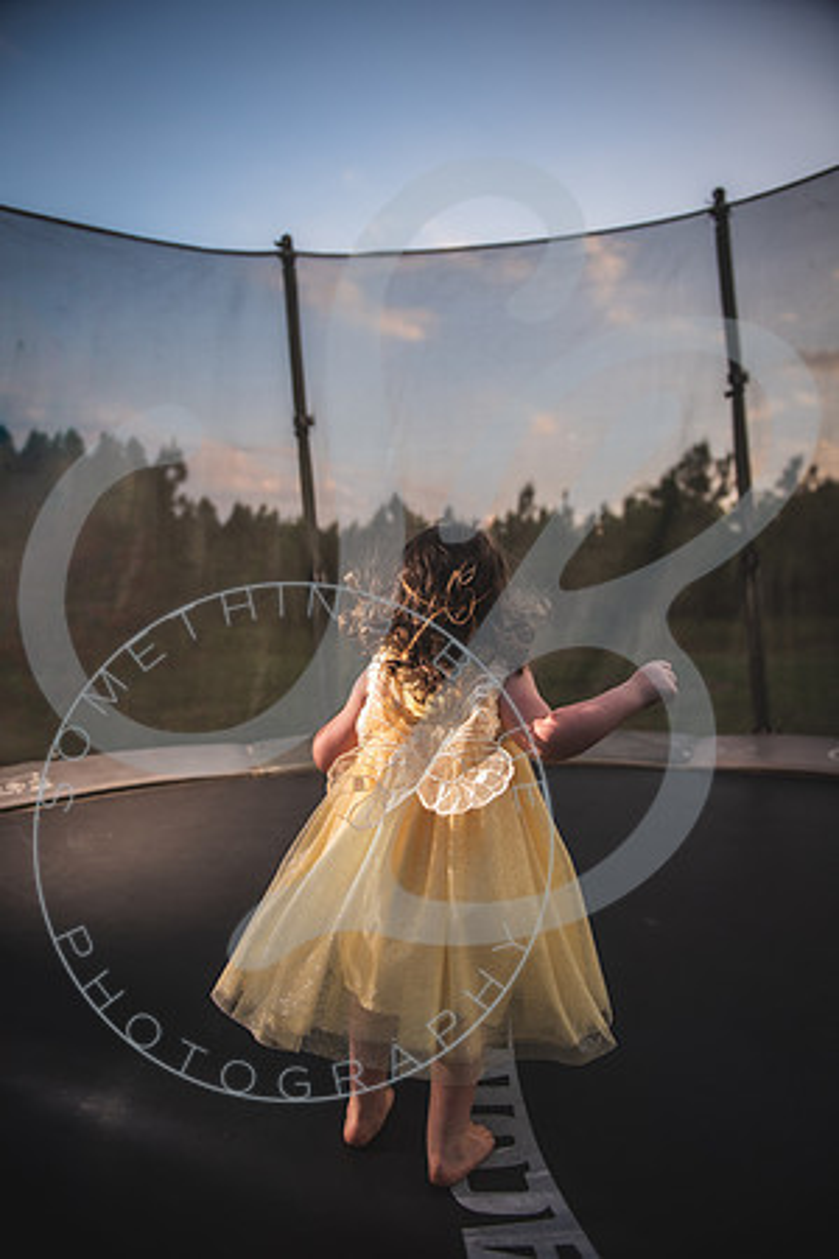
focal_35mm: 24
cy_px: 630
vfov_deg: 73.7
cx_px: 420
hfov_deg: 53.1
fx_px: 839
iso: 100
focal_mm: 24
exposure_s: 1/1000
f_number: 2.8
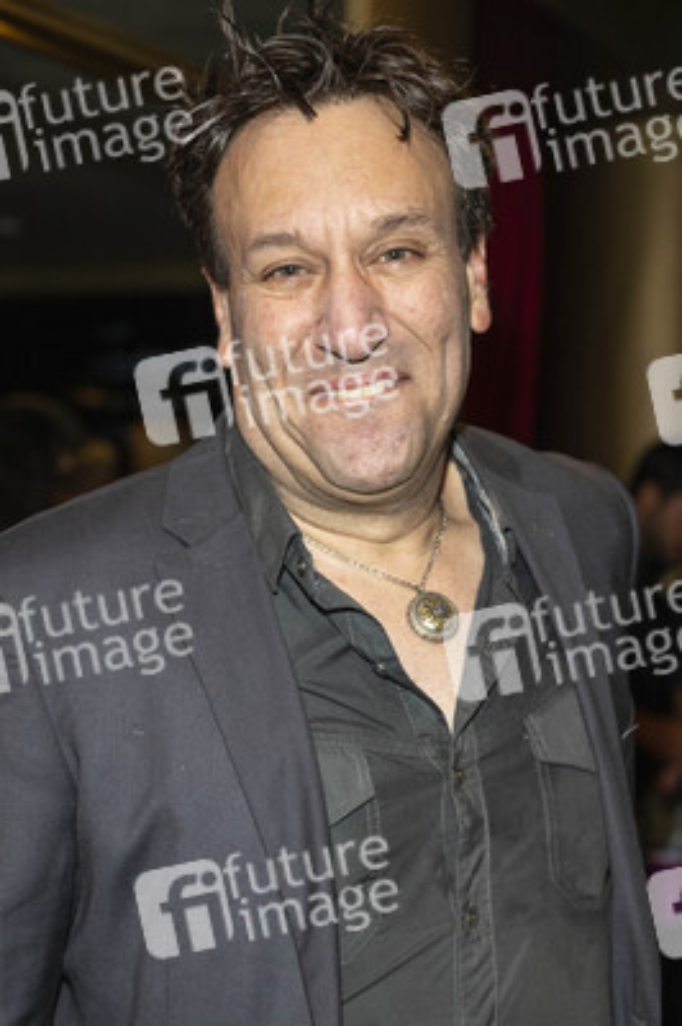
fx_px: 2163
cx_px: 341
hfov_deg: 17.9
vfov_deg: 26.7
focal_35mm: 76
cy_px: 513
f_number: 5.6
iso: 800
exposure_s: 1/200
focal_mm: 76
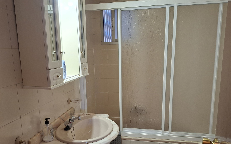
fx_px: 183
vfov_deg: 42.8
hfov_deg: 64.6
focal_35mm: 29
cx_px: 109
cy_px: 91
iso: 200
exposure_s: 1/100
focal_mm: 5.54
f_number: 1.8
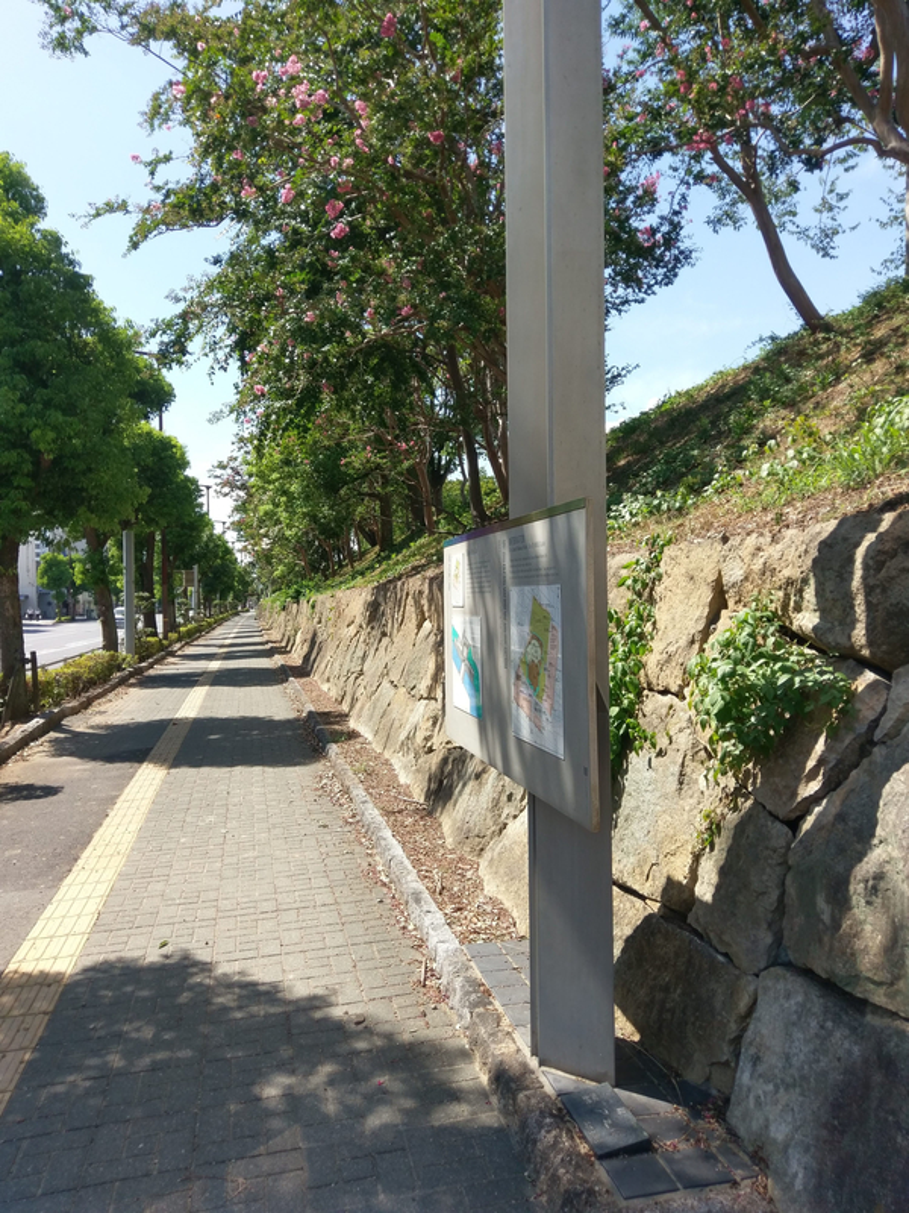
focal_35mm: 26
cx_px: 454
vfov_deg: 67.3
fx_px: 910
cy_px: 606
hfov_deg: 53.1
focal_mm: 4.58
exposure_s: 1/1455
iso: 100
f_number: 1.8
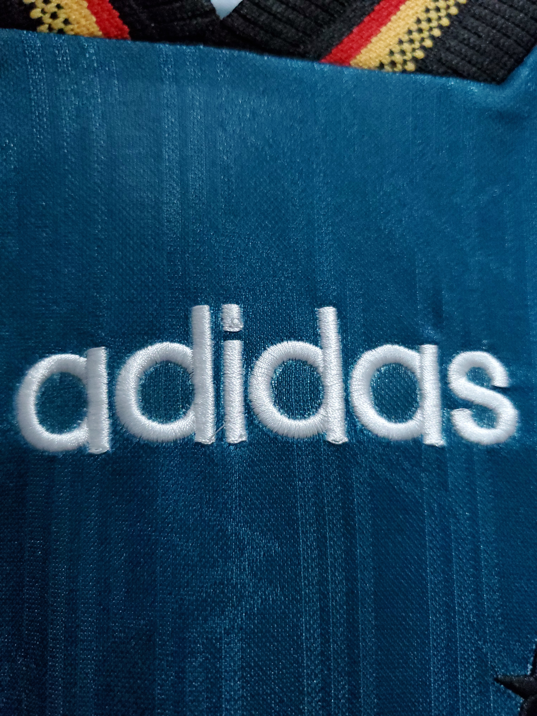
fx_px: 538
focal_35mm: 26
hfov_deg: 53.1
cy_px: 358
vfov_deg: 67.3
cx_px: 268
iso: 640
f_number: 1.5
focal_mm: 4.3
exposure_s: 1/45
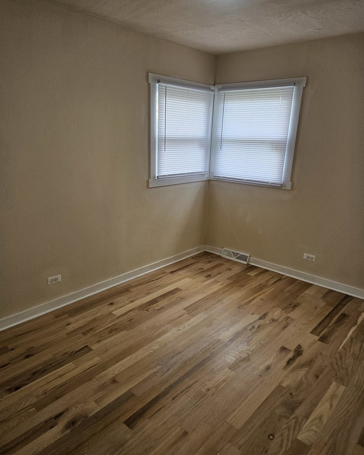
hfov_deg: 56.8
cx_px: 180
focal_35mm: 25
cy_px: 242
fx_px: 337
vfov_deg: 68.0
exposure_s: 1/180
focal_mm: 5.4
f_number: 1.8
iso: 125
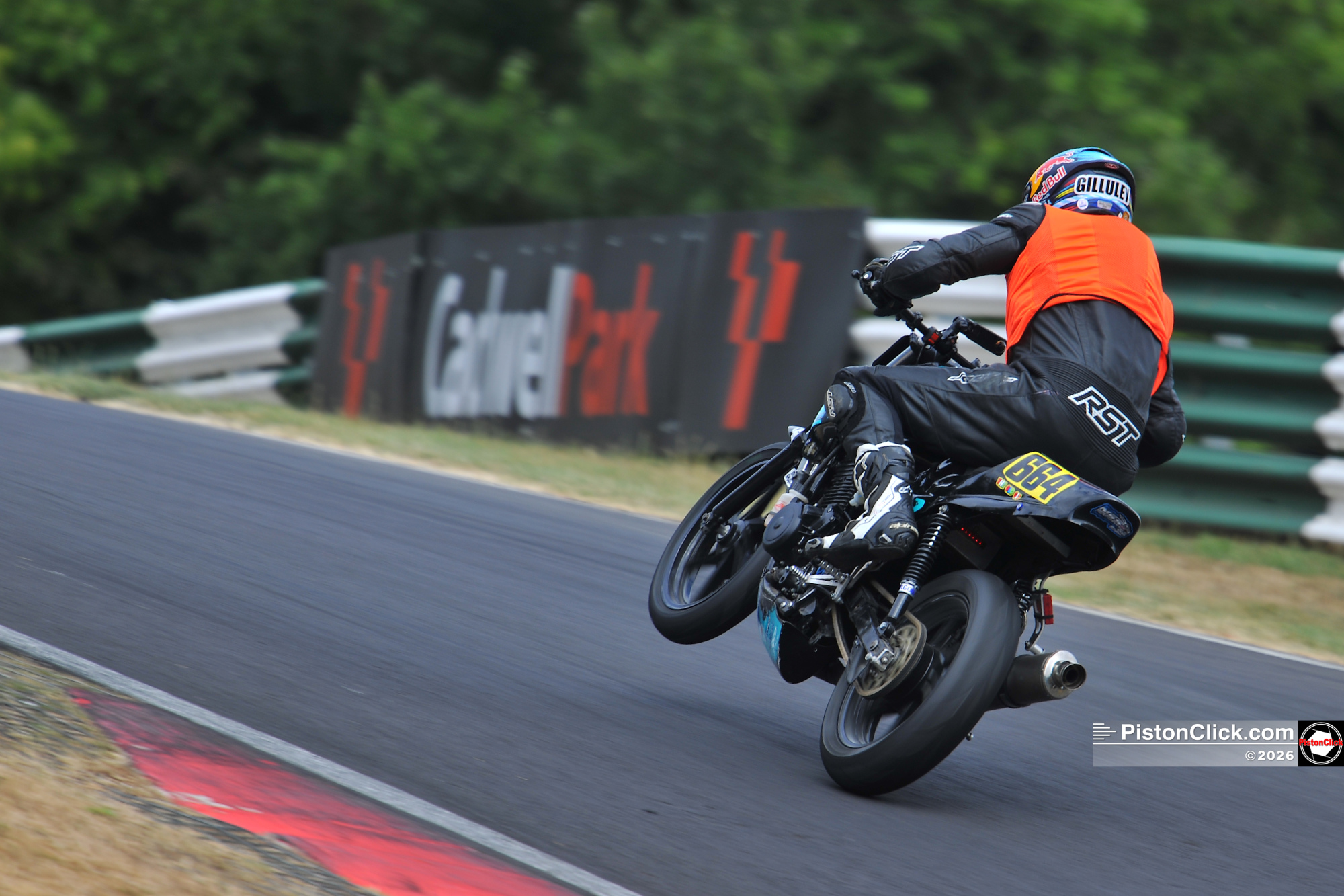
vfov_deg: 3.3
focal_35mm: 420
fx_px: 15678
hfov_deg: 4.9
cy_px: 448
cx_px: 672
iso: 100
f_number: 6.3
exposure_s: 1/320
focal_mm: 420
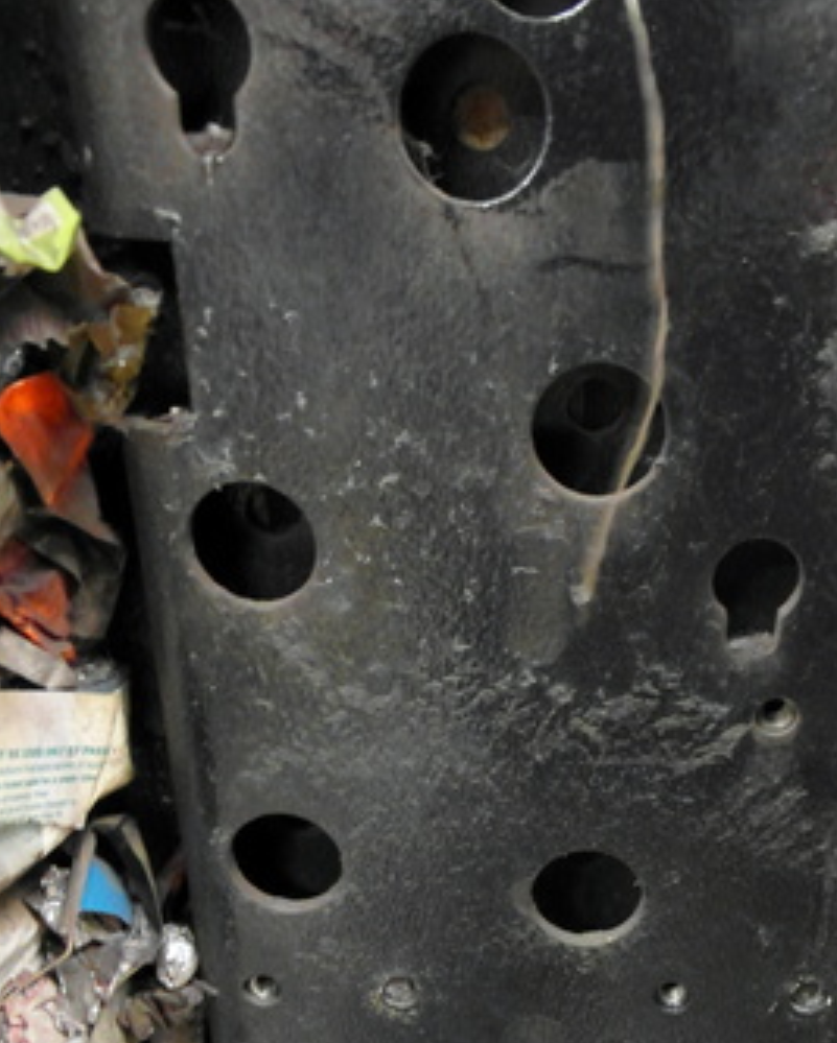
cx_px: 547
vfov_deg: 43.8
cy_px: 821
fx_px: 1237
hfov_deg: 37.1
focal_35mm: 40
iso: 800
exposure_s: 1/10
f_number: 2.8
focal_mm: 4.1
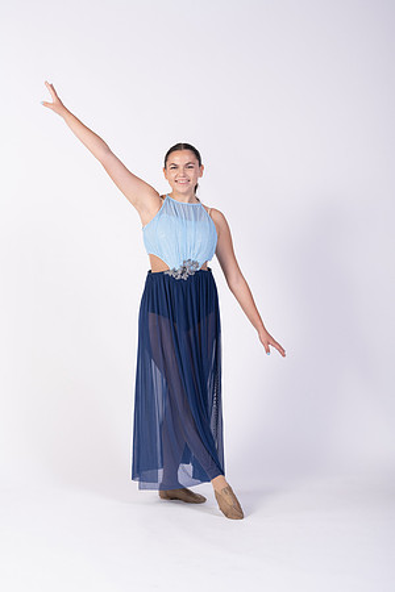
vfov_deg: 22.9
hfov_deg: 15.4
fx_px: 1465
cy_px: 296
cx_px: 198
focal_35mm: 89
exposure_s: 1/160
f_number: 7.1
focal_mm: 89
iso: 400
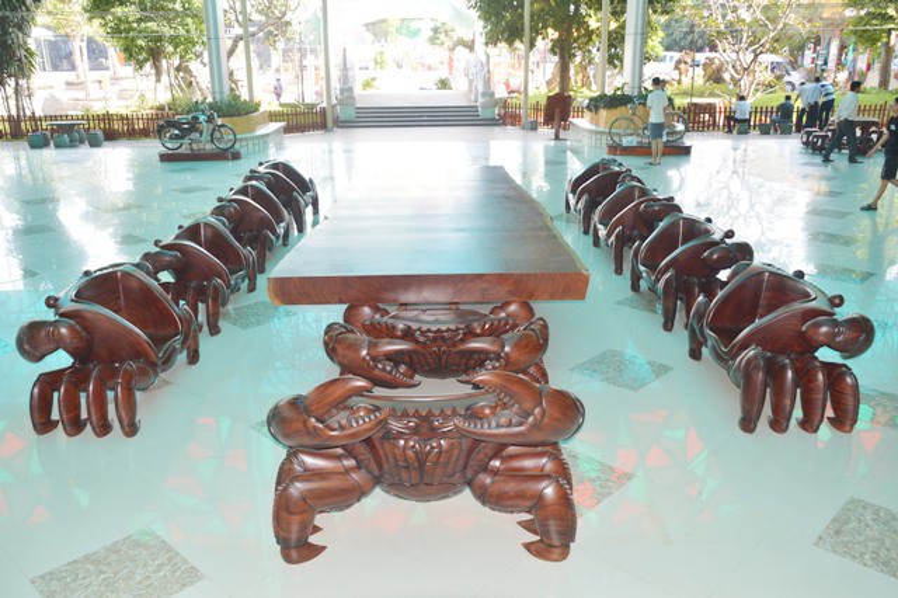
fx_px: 748
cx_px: 449
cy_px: 299
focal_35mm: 30
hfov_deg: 62.0
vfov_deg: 43.6
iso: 400
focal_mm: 20
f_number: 4
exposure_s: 1/160
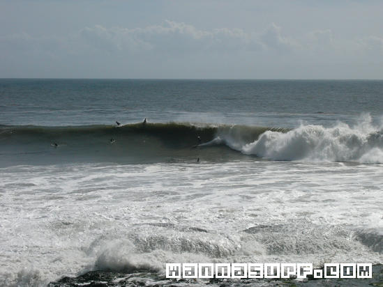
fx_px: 1162
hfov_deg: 18.7
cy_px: 144
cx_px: 192
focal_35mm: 105
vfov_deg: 14.1
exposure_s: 1/320
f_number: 14
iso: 100
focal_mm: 17.4
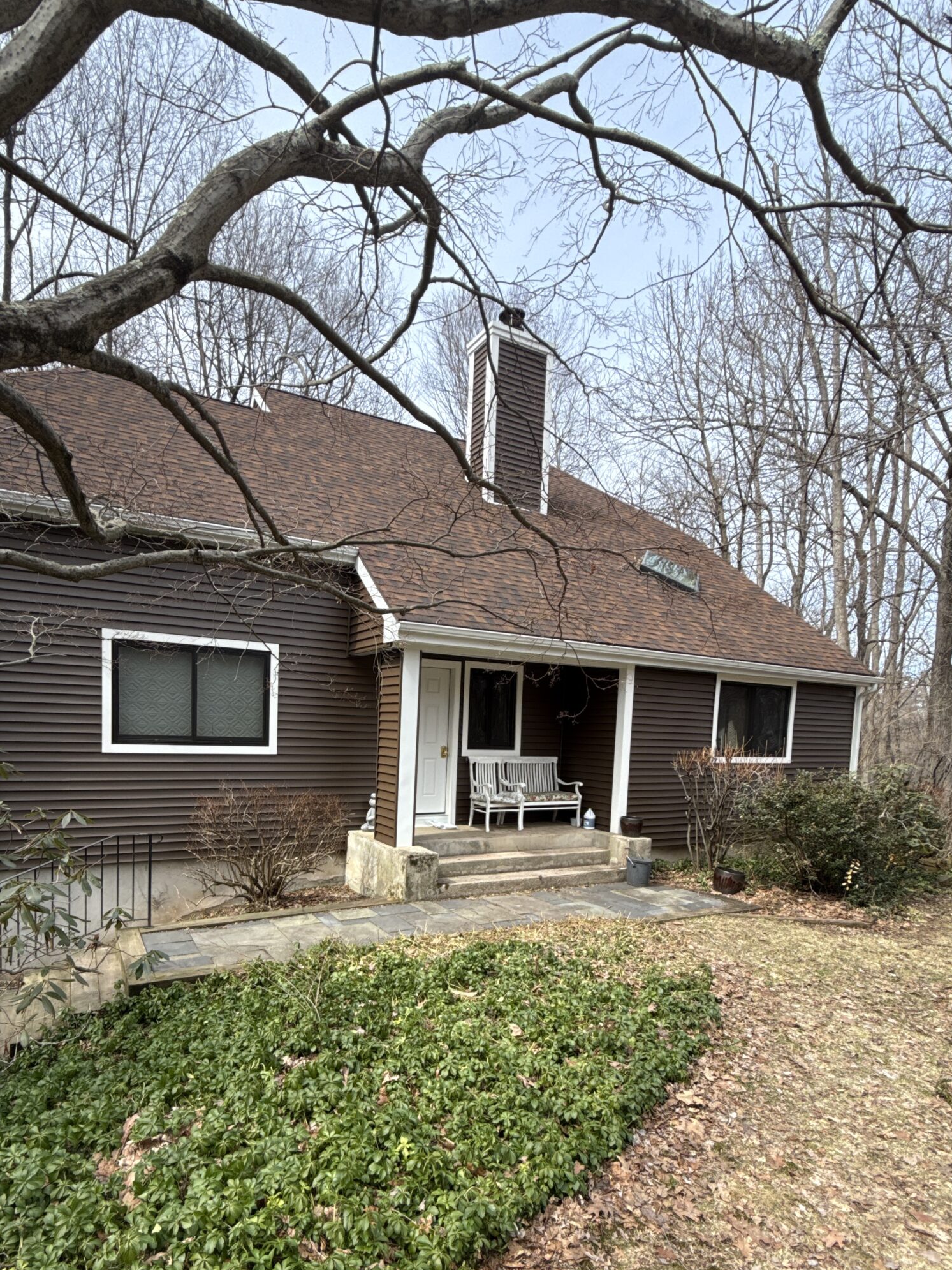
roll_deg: -2.5
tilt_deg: -2.3
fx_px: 660
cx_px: 397
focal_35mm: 18
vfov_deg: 86.4
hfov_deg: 71.1
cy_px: 776
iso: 64
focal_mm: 2.22
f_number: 2.2
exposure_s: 1/596
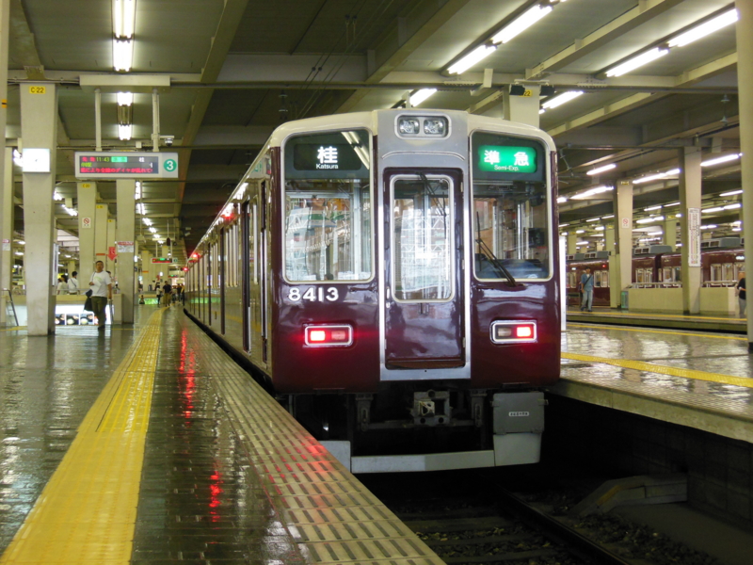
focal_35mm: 52
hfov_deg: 36.8
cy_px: 282
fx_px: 1131
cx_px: 376
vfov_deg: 28.0
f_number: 4.7
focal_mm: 9.3
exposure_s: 1/30
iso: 400
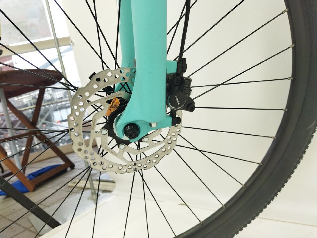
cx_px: 158
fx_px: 247
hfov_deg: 65.3
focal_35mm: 27
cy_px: 119
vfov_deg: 51.4
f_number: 1.79
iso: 114
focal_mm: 4.71
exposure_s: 1/60
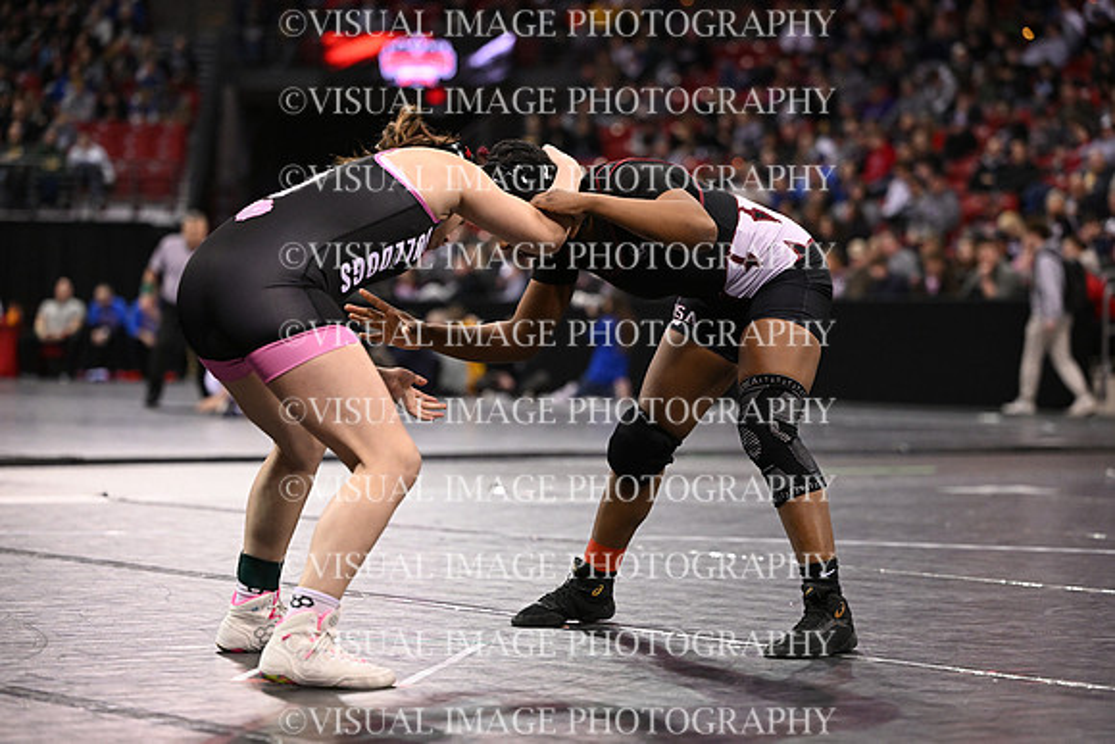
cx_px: 558
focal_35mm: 110
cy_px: 372
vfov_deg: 12.5
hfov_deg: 18.6
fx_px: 3408
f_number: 3.2
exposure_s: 1/1000
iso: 4000
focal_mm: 110
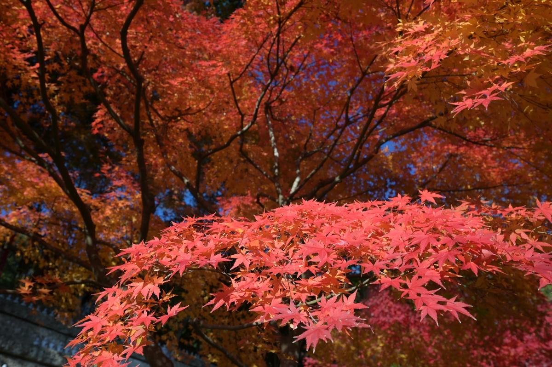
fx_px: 460
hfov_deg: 62.0
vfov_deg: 43.5
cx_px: 276
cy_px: 184
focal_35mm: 30
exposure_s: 1/60
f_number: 8
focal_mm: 30
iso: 100
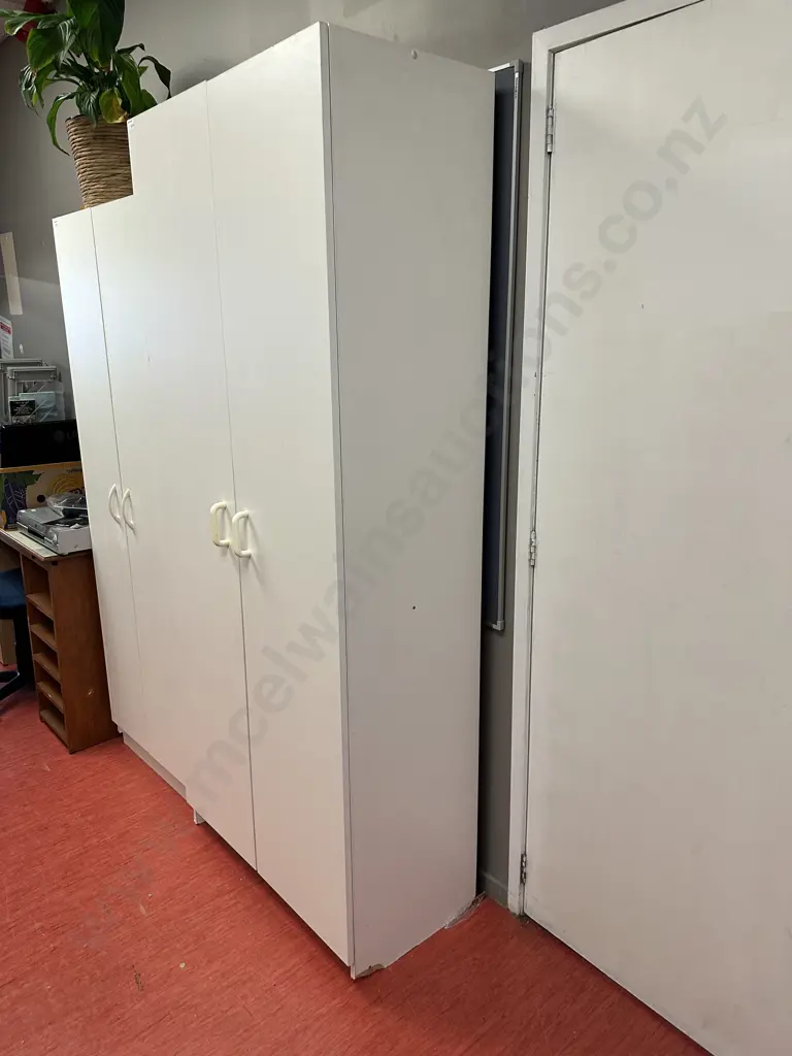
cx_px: 396
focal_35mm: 24
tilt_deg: -12.9
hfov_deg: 56.8
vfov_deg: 71.6
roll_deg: +0.9
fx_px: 732
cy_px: 528
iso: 160
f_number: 1.78
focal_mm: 6.86
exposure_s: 1/100
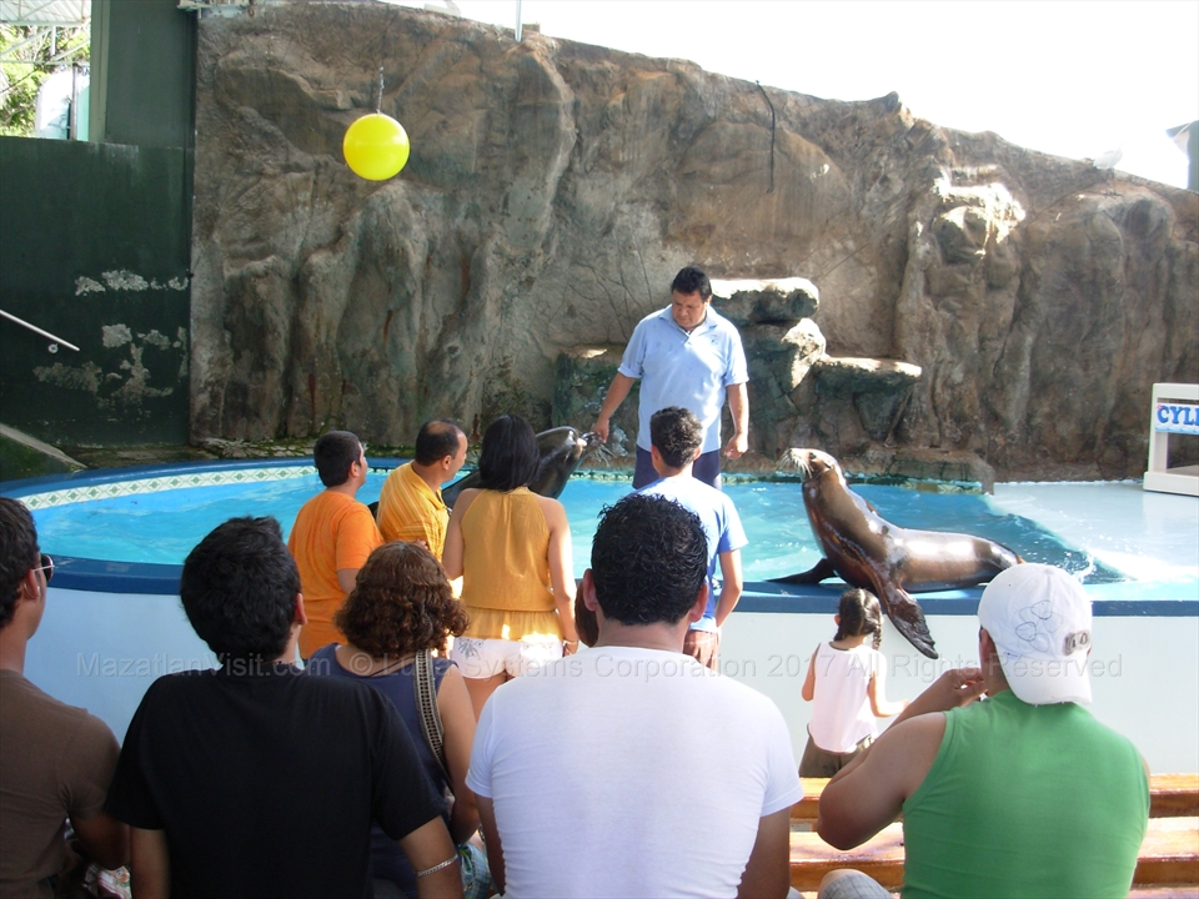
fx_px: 1316
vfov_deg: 37.7
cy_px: 450
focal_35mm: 38
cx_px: 600
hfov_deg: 49.0
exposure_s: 1/102
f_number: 2.9
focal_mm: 6.3
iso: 50
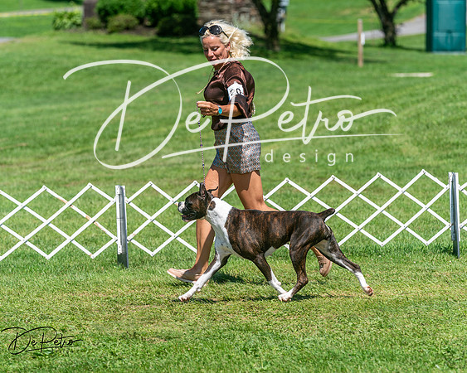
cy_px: 179
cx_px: 235
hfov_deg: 10.9
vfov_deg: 8.7
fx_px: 2440
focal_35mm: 177
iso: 80
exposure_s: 1/1000
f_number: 4.5
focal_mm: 150
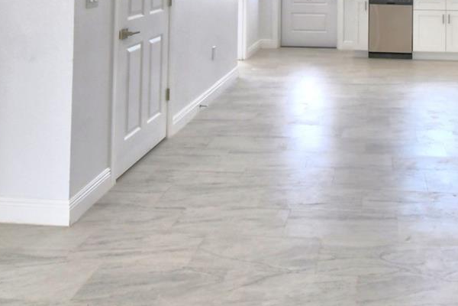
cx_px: 343
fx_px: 509
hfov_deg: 46.7
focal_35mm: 40
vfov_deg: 28.7
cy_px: -67
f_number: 4.5
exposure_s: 1/125
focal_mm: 10
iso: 250
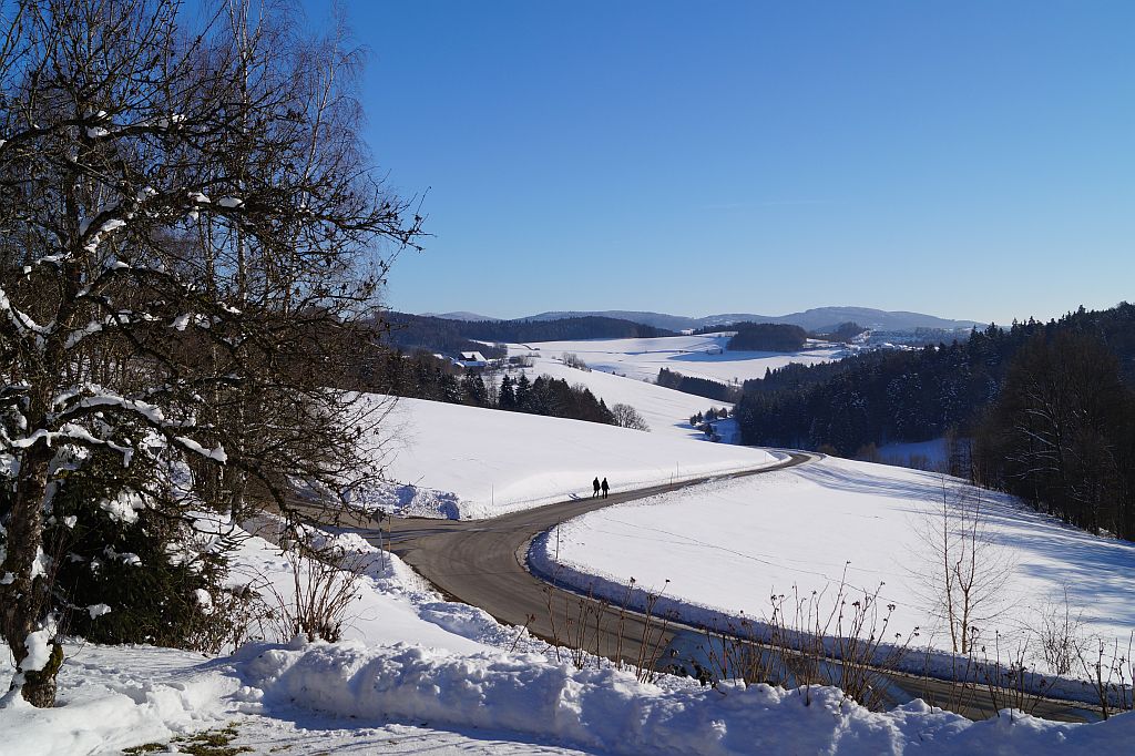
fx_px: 1040
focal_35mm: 33
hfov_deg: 57.2
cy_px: 378
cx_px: 568
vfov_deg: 39.9
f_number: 10
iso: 100
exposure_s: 1/400
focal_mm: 22
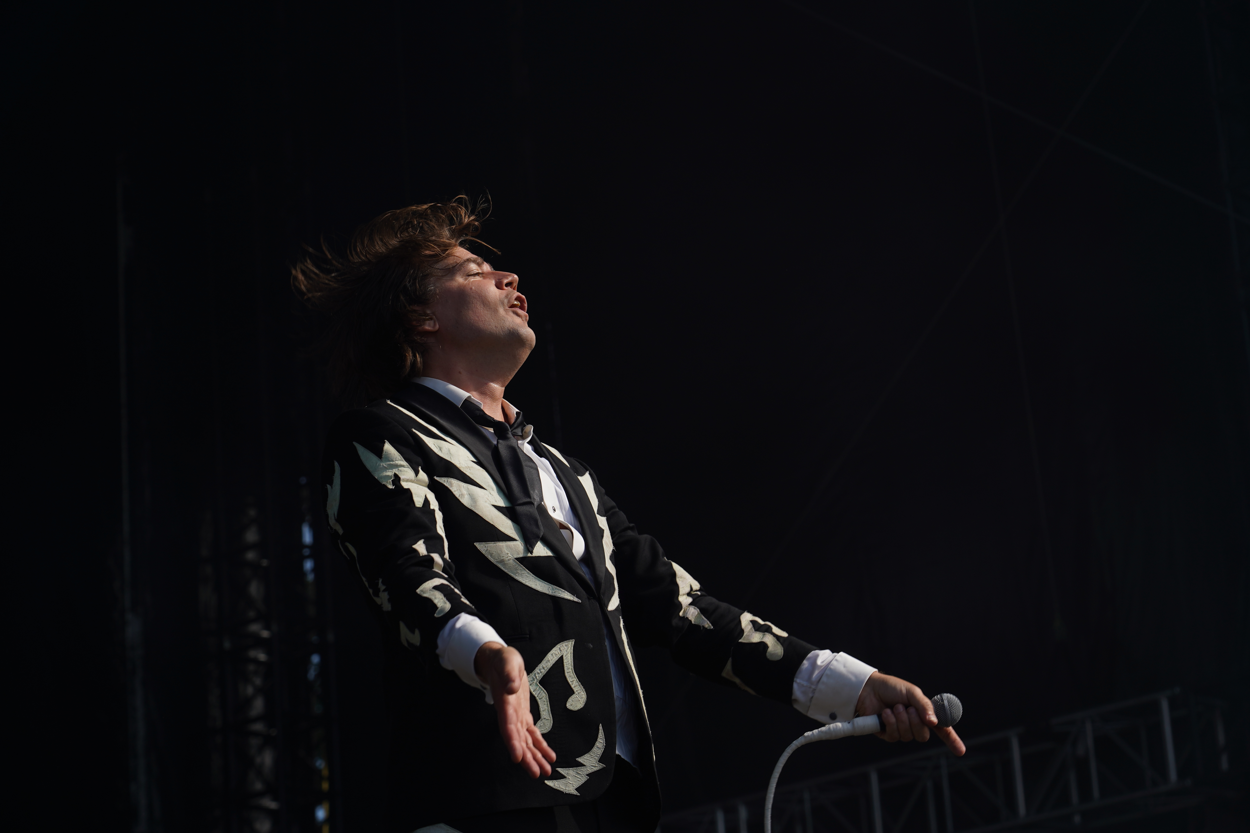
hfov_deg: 19.5
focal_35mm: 105
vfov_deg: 13.0
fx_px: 3646
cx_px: 625
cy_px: 416
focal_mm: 105
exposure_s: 1/400
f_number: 7.1
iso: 100
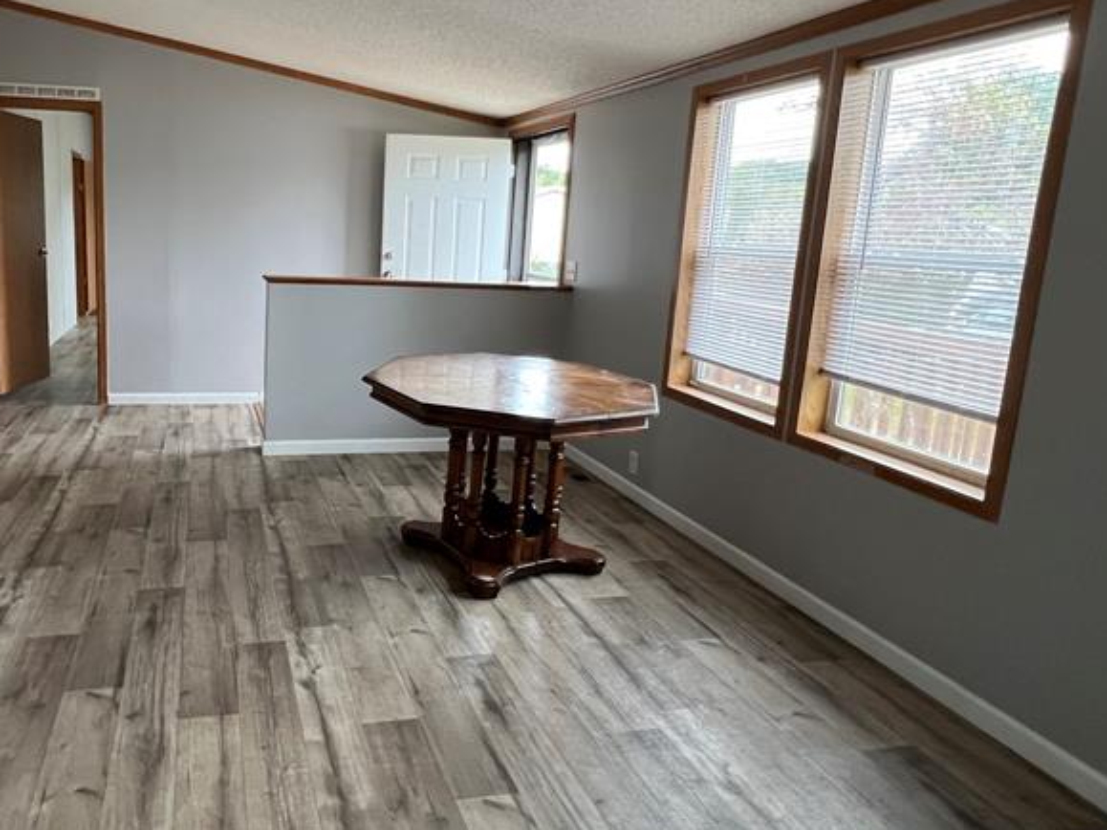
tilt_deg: -10.5
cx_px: 367
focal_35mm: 23
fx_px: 735
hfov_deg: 71.7
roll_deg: -0.6
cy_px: 361
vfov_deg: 58.7
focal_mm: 1.57
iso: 250
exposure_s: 1/120
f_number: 1.8
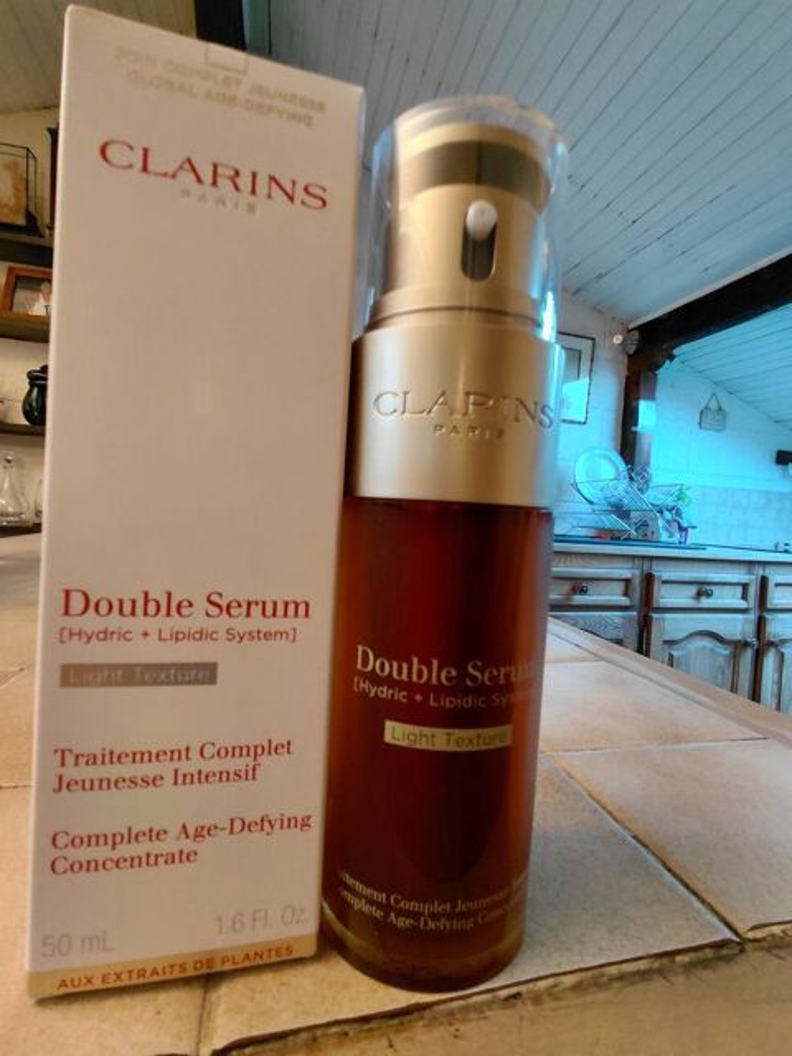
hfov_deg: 78.1
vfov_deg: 94.5
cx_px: 396
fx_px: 488
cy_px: 528
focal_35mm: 16
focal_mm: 1.64
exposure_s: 1/33.3
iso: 320
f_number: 2.2
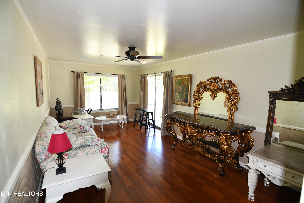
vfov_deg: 73.7
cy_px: 102
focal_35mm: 16
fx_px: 135
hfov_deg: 96.7
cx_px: 152
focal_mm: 11
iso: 280
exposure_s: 1/125
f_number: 2.8
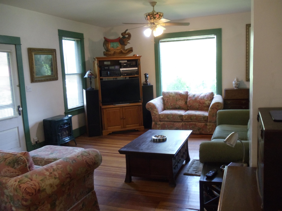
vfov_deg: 32.9
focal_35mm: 44
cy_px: 106
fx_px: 358
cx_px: 141
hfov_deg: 42.9
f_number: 3.5
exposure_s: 1/30
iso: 400
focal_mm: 6
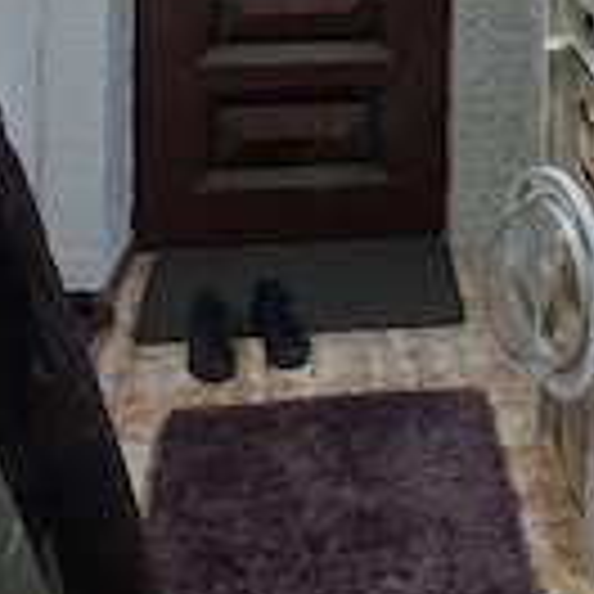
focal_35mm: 67
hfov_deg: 25.2
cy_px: -238
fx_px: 1301
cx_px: 486
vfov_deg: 22.2
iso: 200
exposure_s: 1/50
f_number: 1.8
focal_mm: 5.23
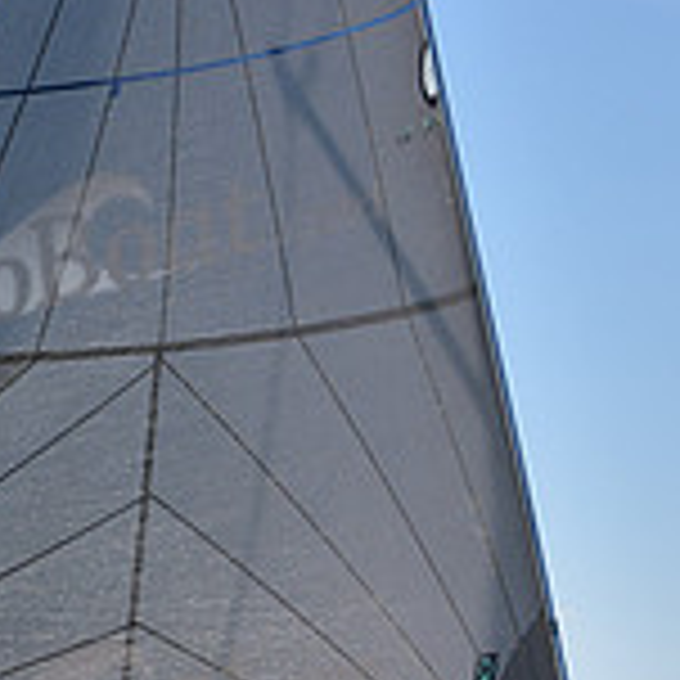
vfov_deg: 7.6
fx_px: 5089
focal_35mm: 229
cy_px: 565
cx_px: -482
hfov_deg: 7.5
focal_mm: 70
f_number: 7.1
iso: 250
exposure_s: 1/1250
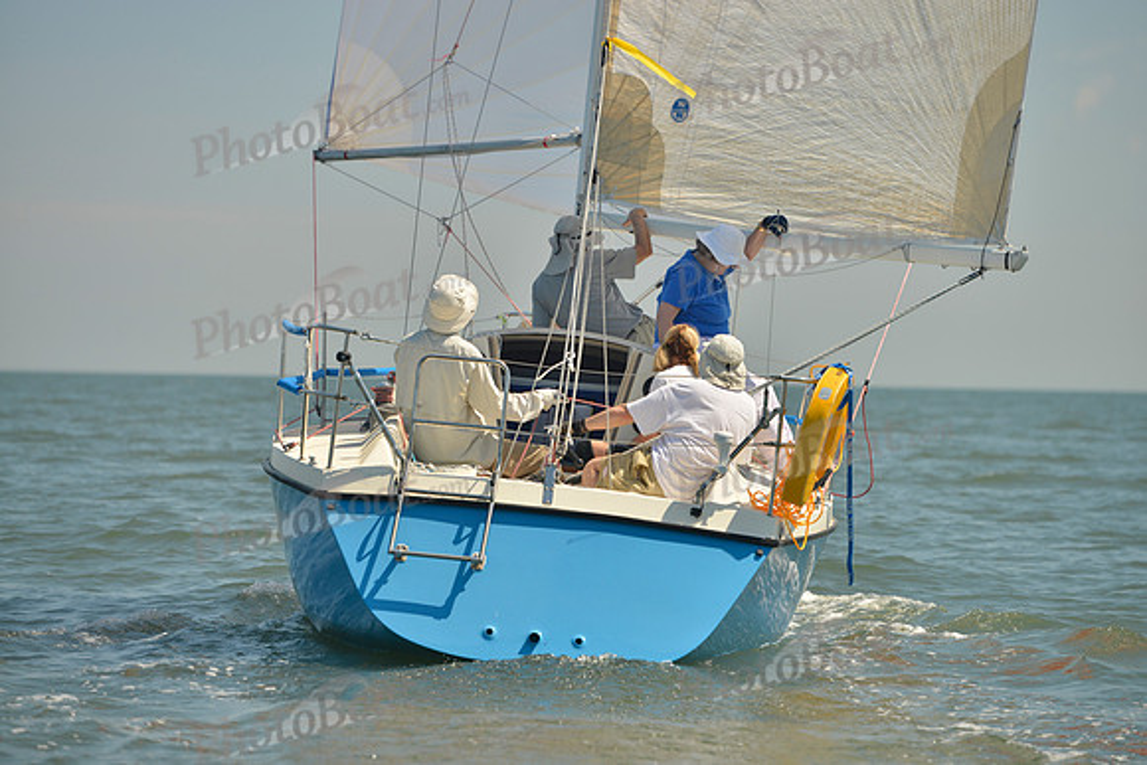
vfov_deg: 8.9
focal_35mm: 155
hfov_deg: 13.2
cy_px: 382
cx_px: 574
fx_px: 4939
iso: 200
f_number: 5
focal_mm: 155
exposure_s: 1/800
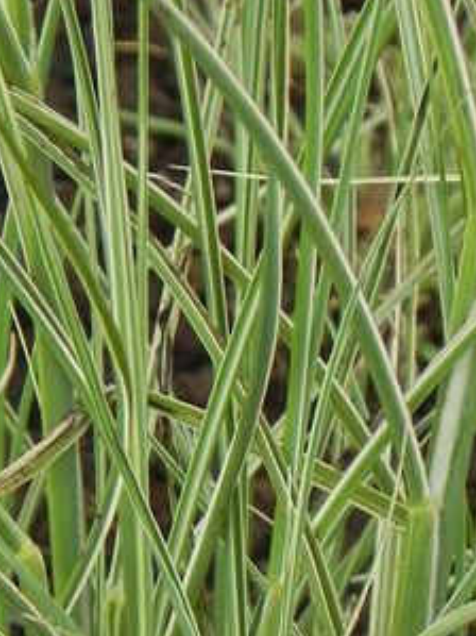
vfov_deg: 2.5
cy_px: 504
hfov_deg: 1.9
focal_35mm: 779
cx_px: 98
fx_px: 14293
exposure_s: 1/160
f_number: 5
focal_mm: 51.8
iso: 160
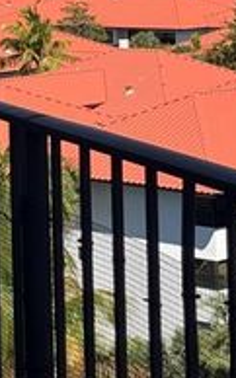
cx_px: -60
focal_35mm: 175
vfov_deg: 11.8
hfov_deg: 7.4
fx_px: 1804
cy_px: -59
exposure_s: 1/5848
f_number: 1.78
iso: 64
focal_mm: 6.76
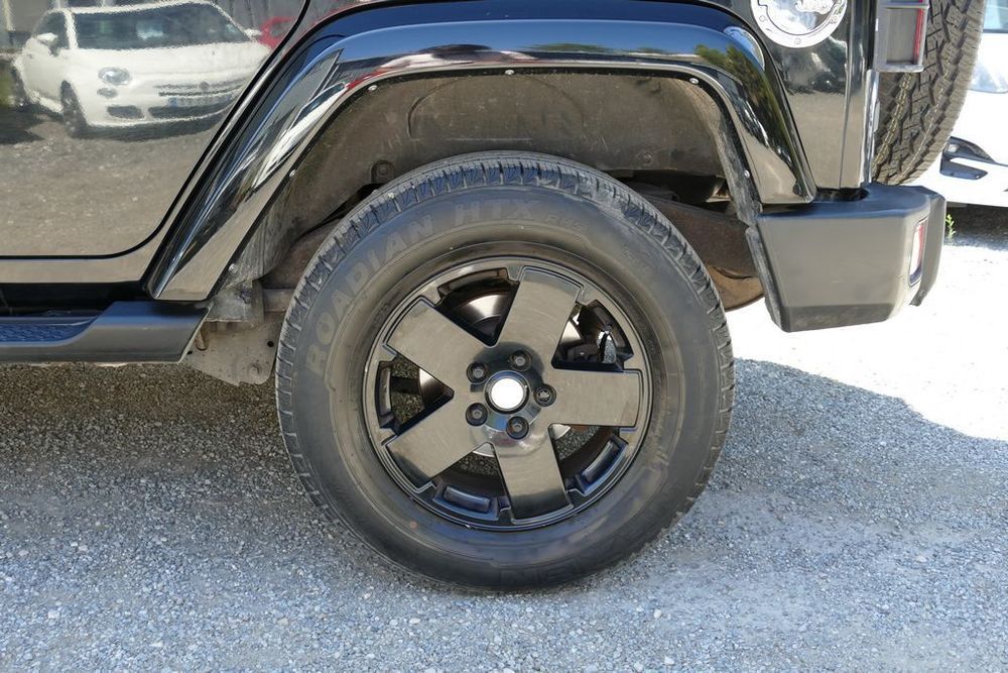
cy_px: 336
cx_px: 504
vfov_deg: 31.9
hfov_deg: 46.4
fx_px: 1176
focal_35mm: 42
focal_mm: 15.26
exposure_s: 1/100
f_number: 3.2
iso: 125
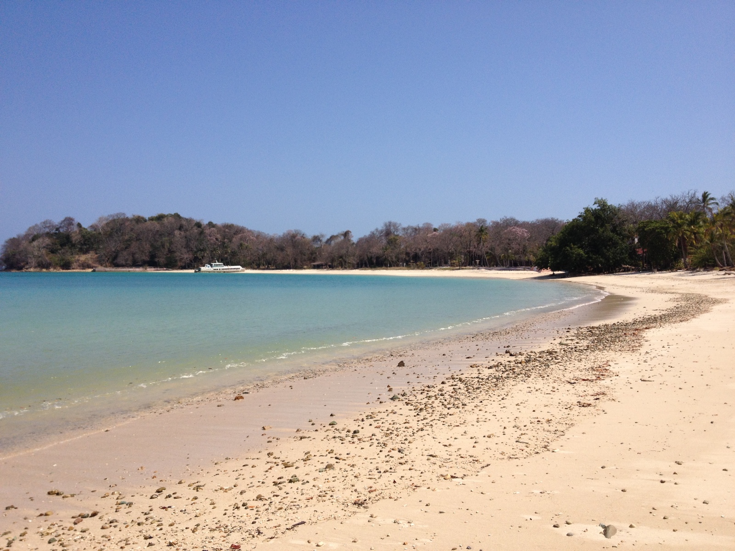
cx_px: 368
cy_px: 276
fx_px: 743
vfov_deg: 40.7
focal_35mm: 35
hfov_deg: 52.6
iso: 50
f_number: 2.4
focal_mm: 4.28
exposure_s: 1/3067
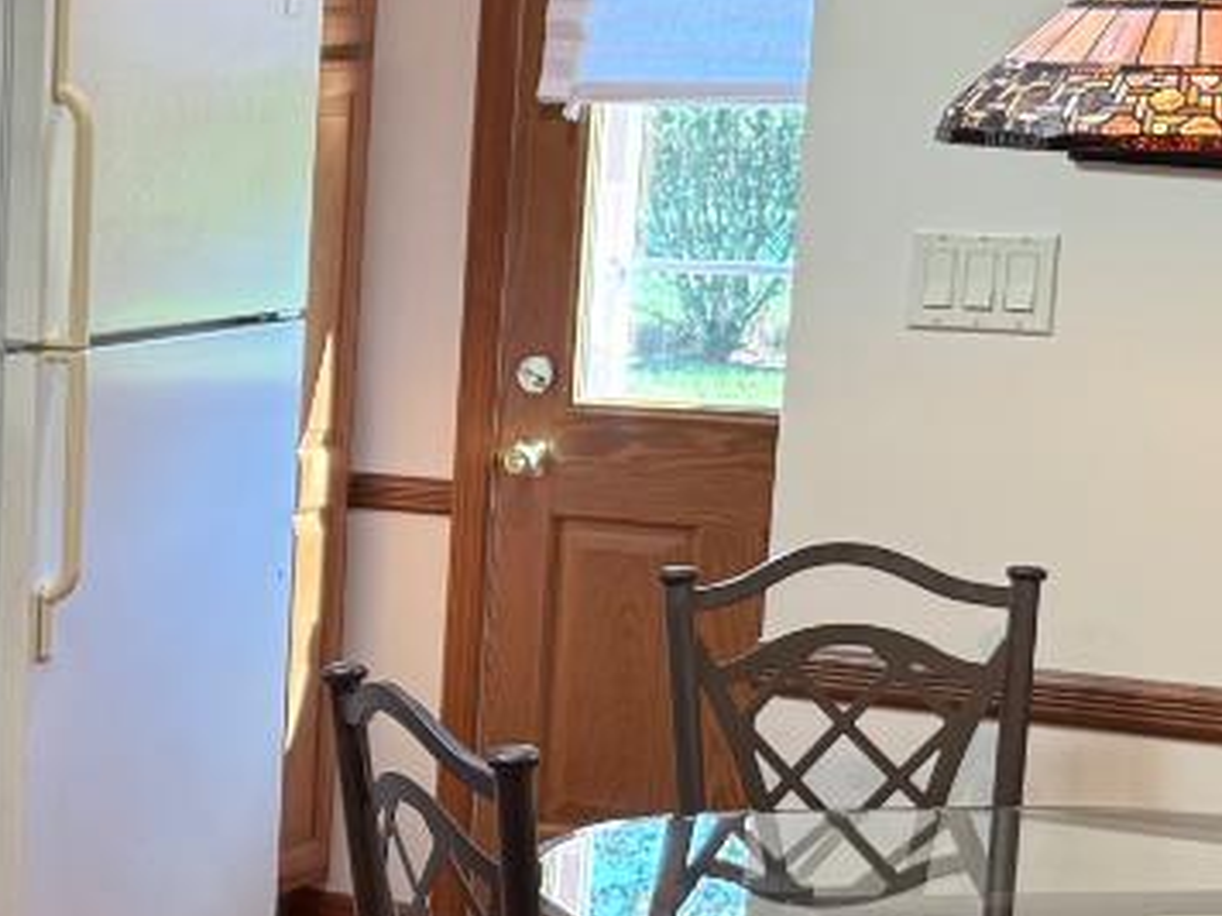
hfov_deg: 18.5
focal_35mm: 101
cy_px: 681
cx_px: -237
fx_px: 3565
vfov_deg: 14.6
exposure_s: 1/120
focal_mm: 6.76
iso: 200
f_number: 1.78
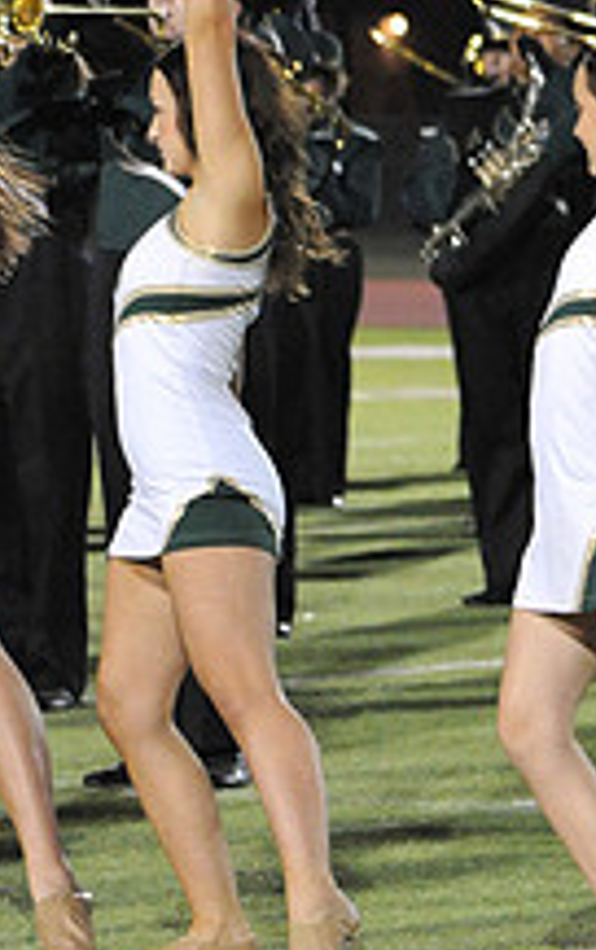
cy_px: 517
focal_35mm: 408
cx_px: 1183
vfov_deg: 5.1
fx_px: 10582
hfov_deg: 3.2
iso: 6400
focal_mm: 150
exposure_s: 1/160
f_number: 6.3
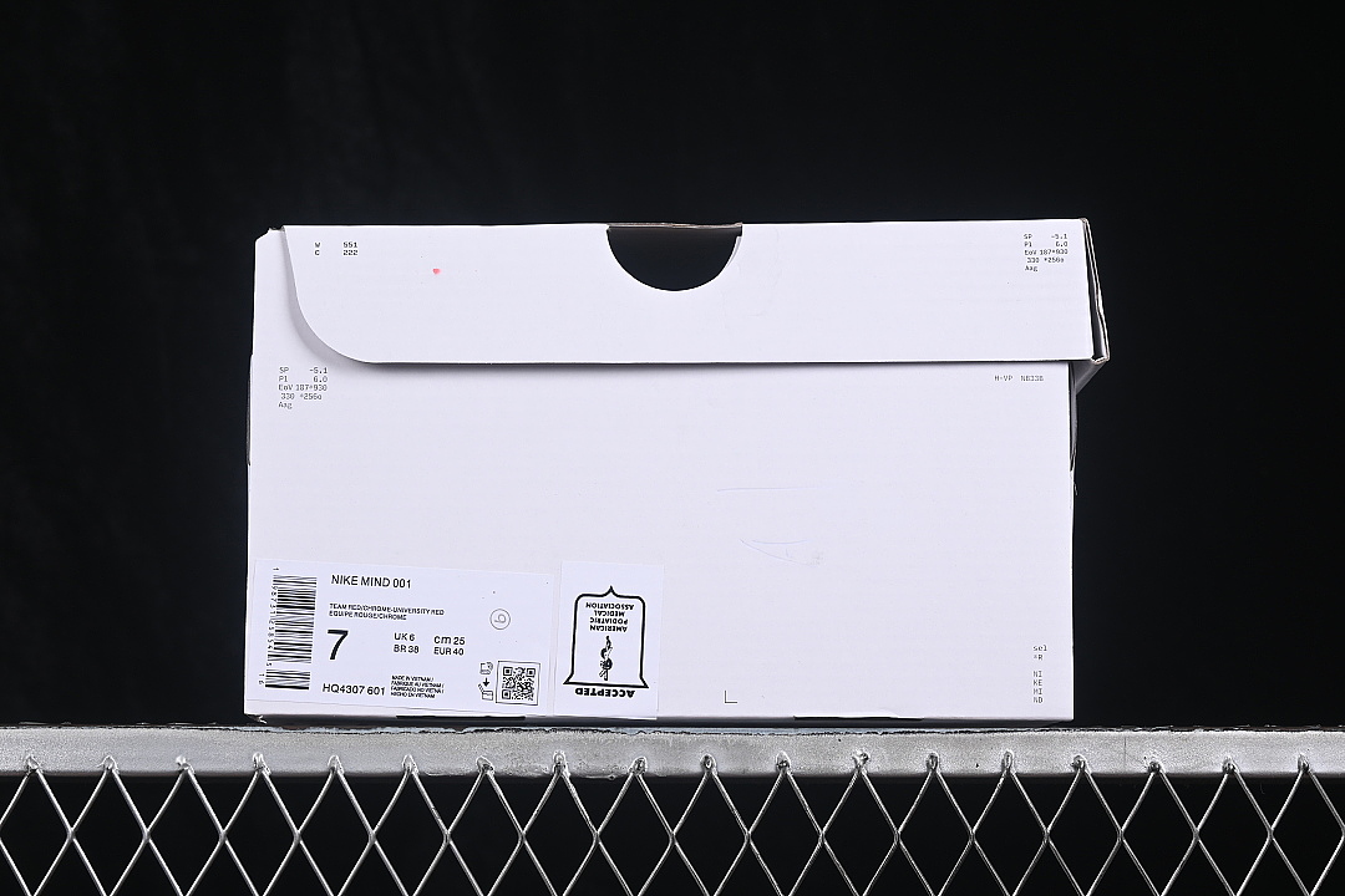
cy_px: 448
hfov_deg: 27.0
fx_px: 2802
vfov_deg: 18.2
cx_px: 672
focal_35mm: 75
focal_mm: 50
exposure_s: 1/80
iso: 160
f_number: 8
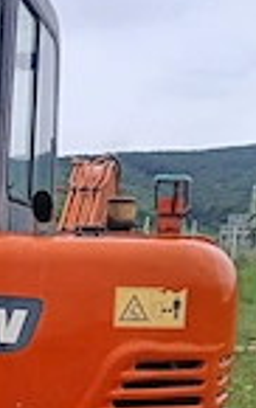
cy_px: 433
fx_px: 779
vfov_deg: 27.2
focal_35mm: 70
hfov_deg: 17.9
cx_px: -34
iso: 461
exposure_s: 1/900
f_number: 1.75
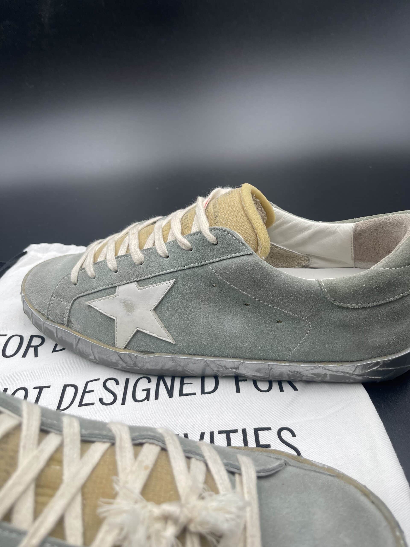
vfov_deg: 69.4
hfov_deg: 54.9
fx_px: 395
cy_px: 274
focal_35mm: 25
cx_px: 205
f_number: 1.6
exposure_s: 1/516
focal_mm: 5.1
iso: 32
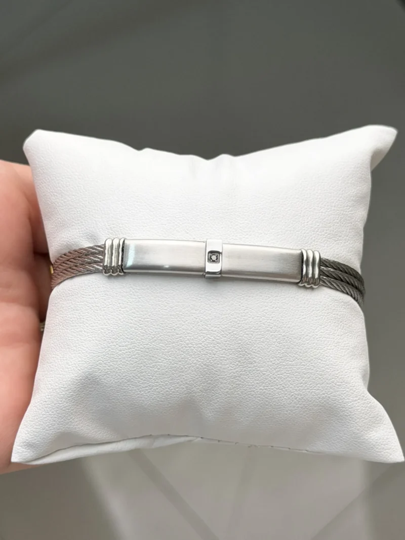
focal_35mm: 48
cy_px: 270
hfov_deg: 30.3
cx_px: 202
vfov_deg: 39.6
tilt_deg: -76.0
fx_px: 748
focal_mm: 6.76
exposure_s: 1/786
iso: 80
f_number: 1.78
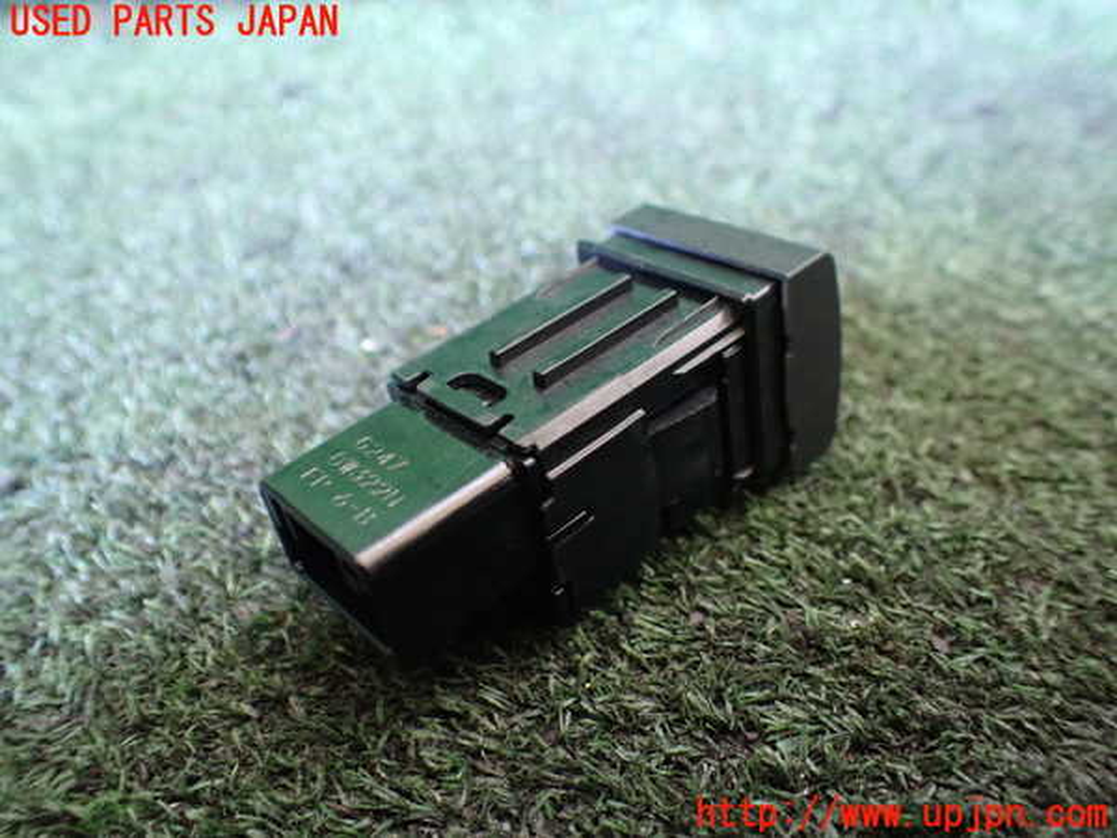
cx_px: 558
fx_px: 968
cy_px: 419
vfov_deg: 46.8
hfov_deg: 60.0
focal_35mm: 30
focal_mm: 5.4
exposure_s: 1/30
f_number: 2.3
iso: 1000
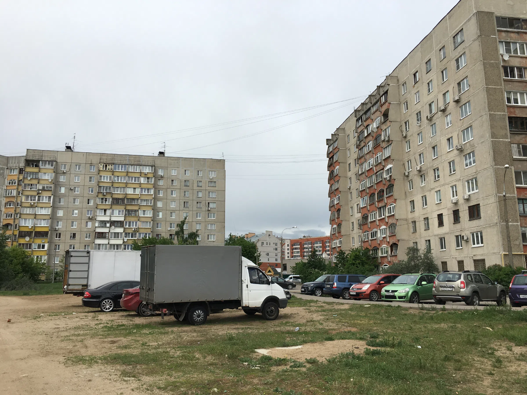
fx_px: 442
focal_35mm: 29
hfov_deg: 61.7
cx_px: 264
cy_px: 198
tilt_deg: +10.1
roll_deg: -0.3
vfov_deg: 48.2
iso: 25
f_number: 2.2
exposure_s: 1/1241
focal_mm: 4.15
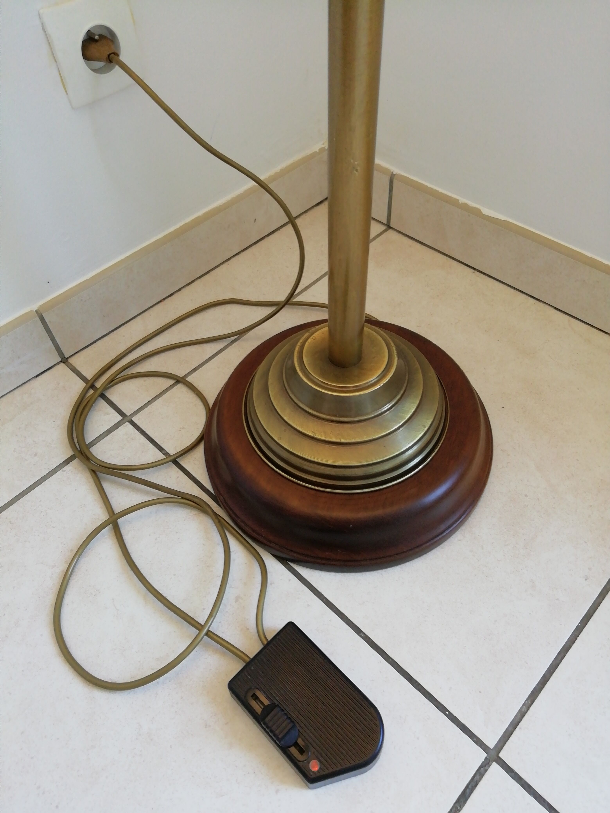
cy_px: 406
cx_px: 305
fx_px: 611
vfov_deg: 67.3
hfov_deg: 53.1
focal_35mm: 26
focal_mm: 3.21
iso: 100
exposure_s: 1/33.3
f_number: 2.2
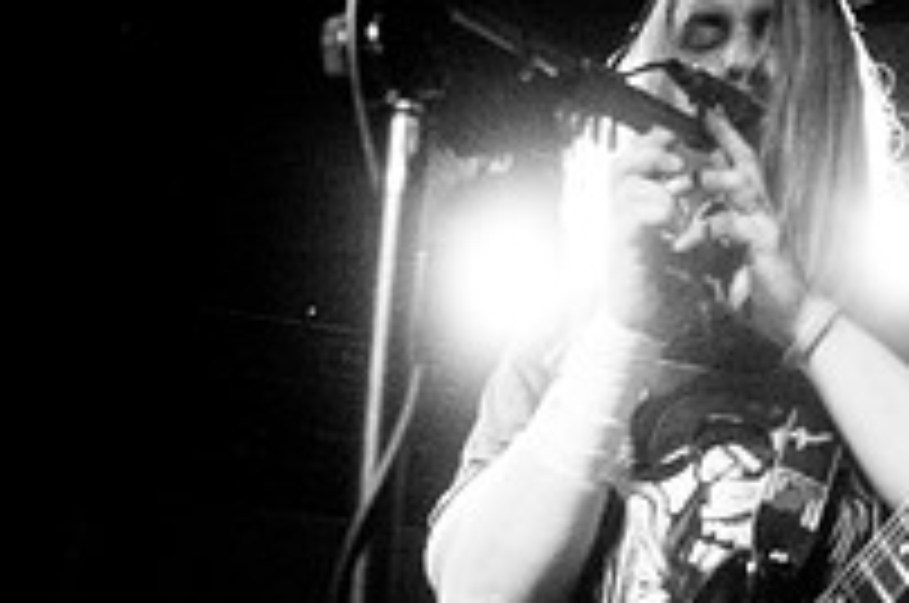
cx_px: 742
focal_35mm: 86
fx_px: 2168
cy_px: 452
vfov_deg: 15.8
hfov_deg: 23.3
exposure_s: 1/30
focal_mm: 20
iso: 1250
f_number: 2.8
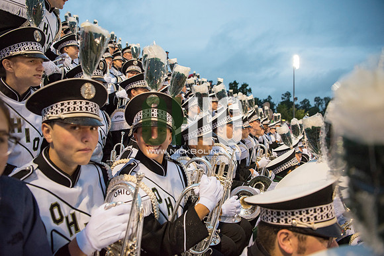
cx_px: 192
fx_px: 256
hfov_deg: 73.7
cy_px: 128
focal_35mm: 24
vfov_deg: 53.2
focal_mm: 24
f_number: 3.2
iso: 2000
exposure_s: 1/320
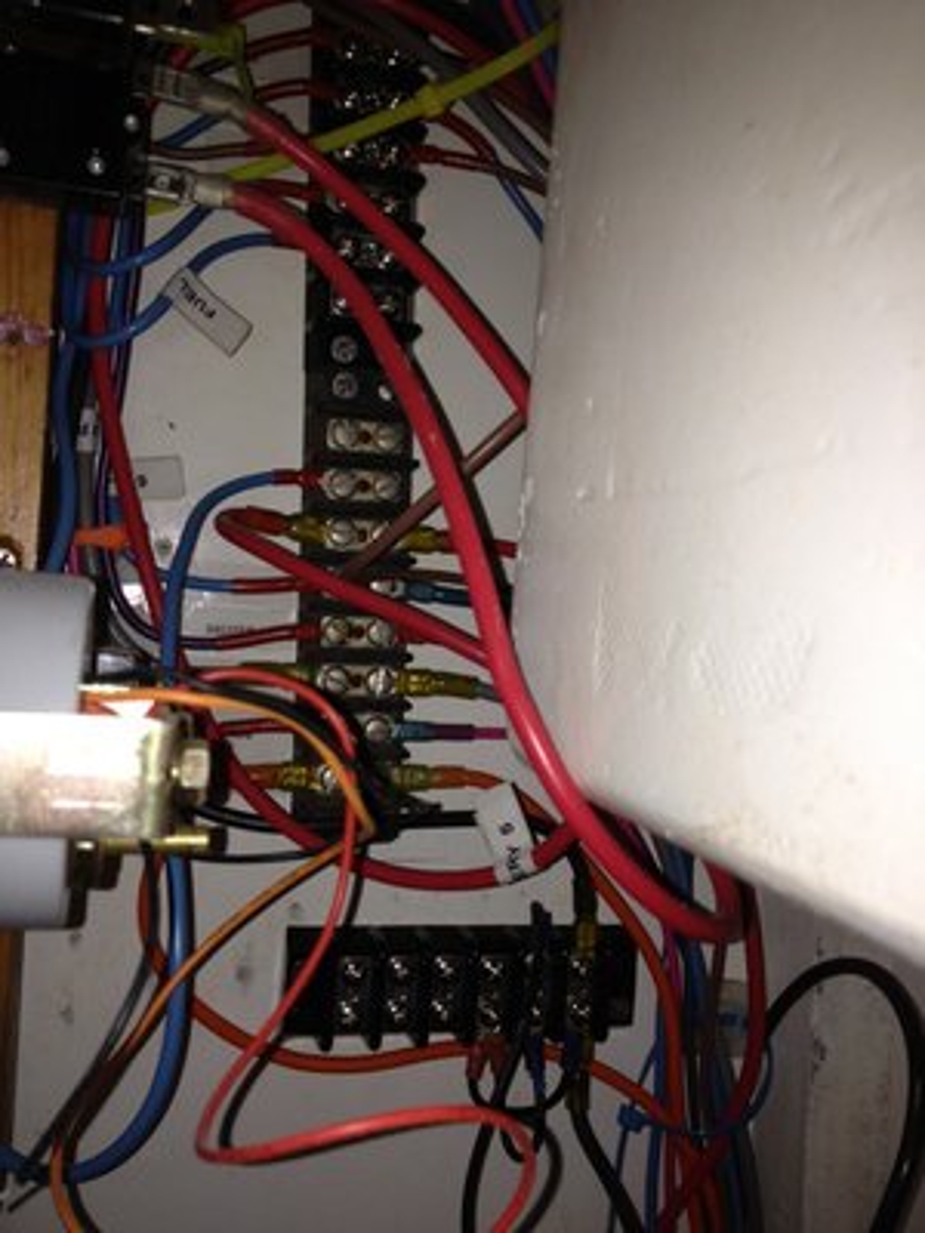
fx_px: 1247
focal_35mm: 35
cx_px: 462
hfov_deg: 40.7
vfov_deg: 52.6
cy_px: 616
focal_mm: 4.28
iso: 50
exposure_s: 1/87
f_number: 2.4
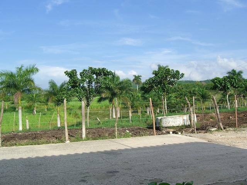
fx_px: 271
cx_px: 124
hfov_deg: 49.0
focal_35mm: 38
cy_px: 92
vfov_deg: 37.7
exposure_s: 1/500
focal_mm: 7.9
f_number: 4
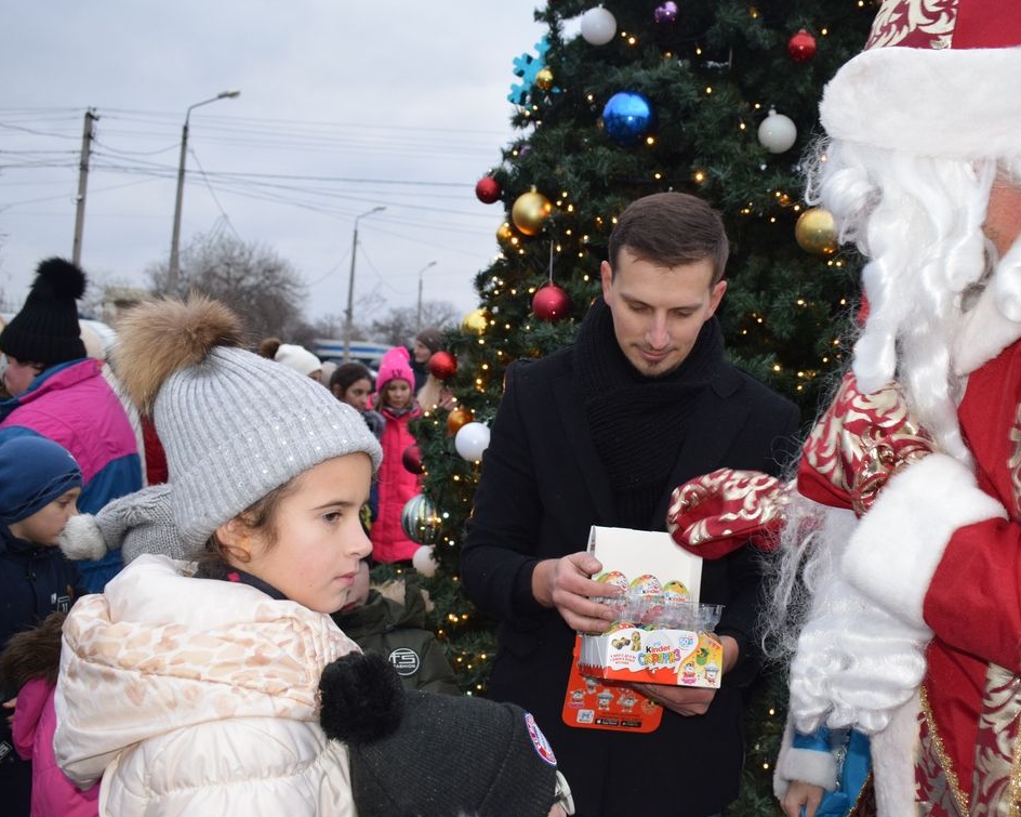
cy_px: 425
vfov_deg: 35.7
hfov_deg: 43.7
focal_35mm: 42
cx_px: 591
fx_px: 1269
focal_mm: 22
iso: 800
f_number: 5
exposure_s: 1/100
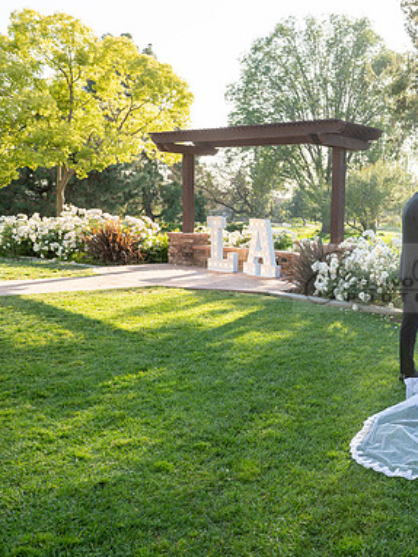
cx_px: 419
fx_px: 563
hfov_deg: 36.5
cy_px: 278
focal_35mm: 35
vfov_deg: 52.6
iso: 200
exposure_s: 1/160
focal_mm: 24
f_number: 8
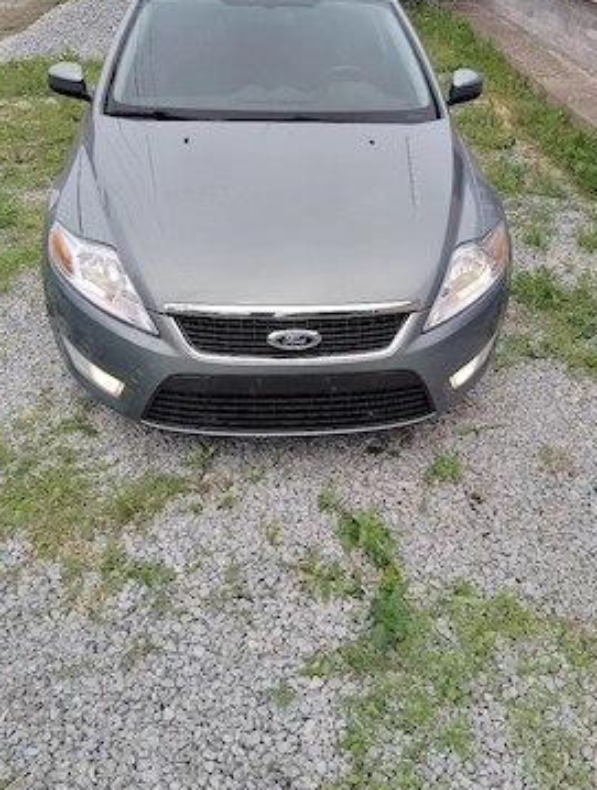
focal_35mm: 31
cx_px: 297
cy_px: 378
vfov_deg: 58.2
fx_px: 710
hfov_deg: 45.6
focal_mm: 4.22
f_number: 1.8
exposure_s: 1/556
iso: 50
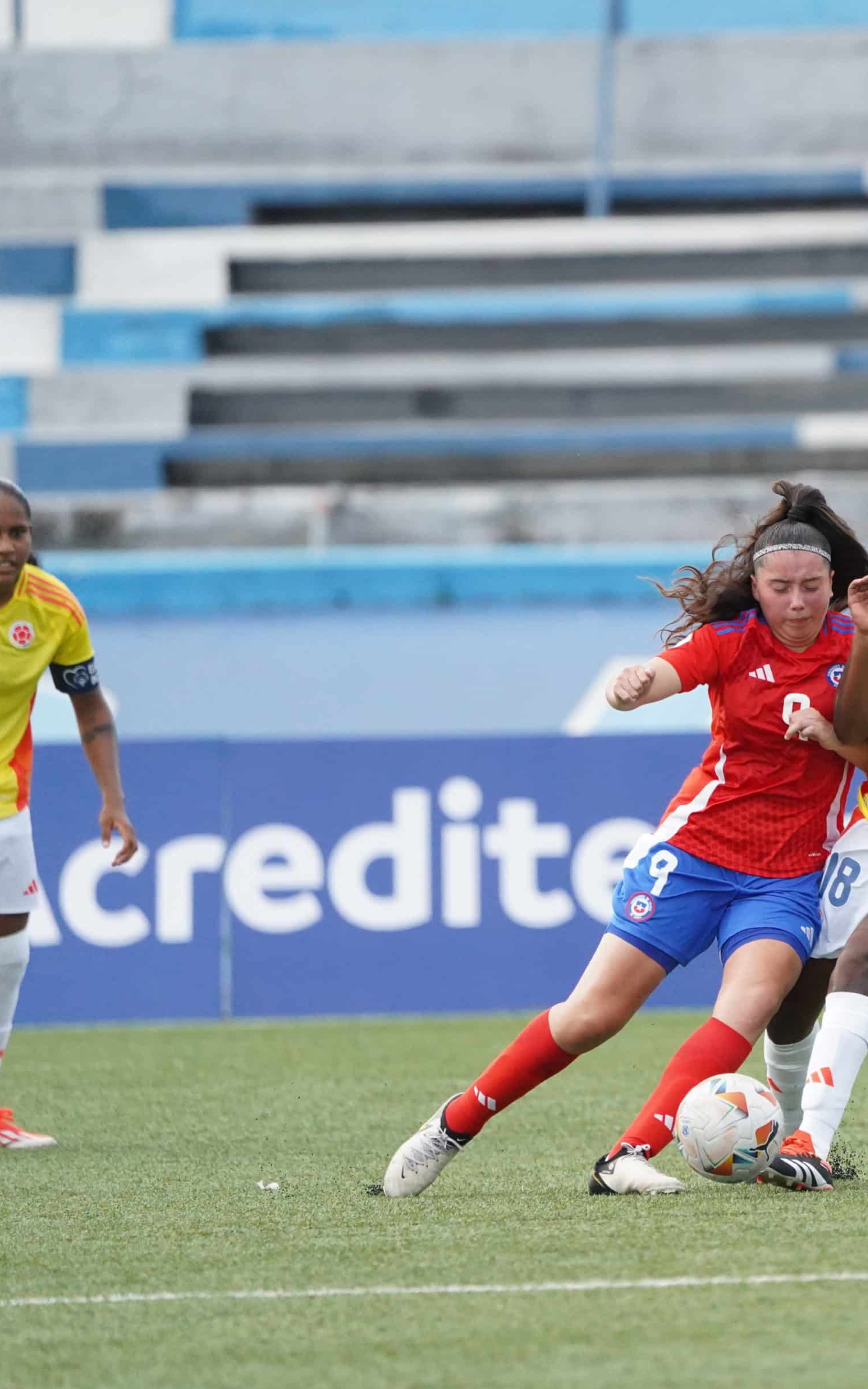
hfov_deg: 1.5
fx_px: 32393
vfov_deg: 2.5
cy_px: 694
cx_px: 931
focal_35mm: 856
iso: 5000
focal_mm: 559
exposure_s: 1/4000
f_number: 6.3
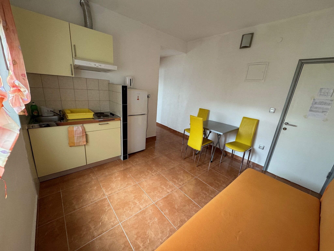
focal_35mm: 14
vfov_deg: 85.7
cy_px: 126
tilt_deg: -16.4
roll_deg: -5.2
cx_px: 167
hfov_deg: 102.1
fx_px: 135
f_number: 2.2
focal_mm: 2.22
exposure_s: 1/50
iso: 250
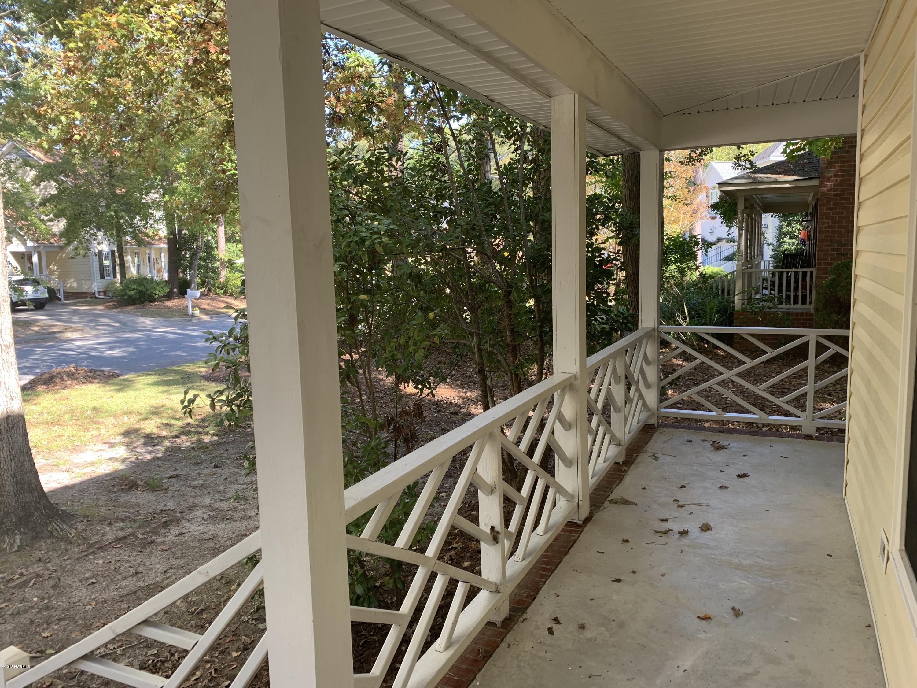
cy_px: 344
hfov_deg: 67.3
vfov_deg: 53.1
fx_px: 689
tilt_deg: -7.2
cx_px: 458
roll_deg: +0.4
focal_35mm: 26
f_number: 1.8
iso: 32
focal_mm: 4.25
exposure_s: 1/121
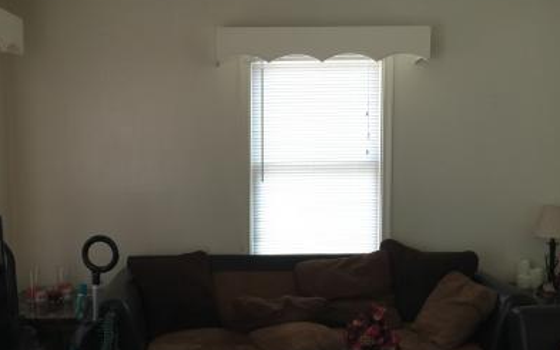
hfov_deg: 40.1
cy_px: 206
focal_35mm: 50
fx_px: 763
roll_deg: -0.2
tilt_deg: -5.4
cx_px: 224
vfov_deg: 25.8
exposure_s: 1/30
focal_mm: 4.15
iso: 32
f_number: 2.2
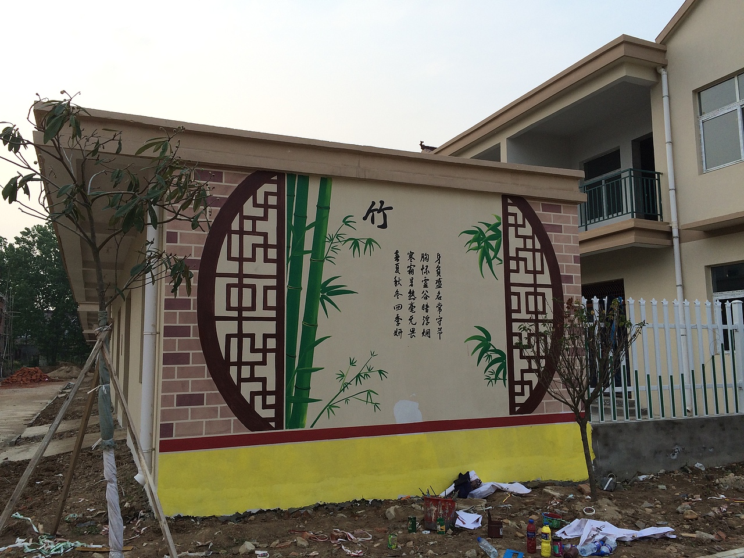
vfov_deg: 48.2
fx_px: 623
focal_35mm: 29
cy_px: 279
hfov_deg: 61.7
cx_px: 372
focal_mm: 4.15
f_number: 2.2
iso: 32
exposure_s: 1/483
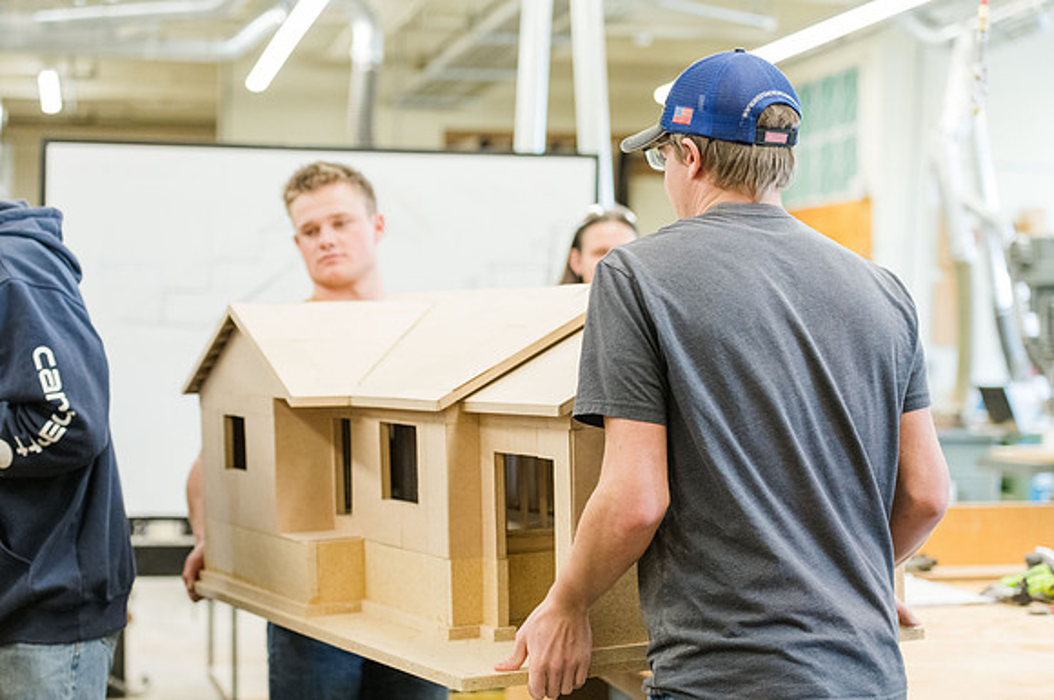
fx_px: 2076
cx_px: 534
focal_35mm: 71
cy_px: 344
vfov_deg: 19.1
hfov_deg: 28.5
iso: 2000
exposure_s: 1/320
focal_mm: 70
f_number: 2.8
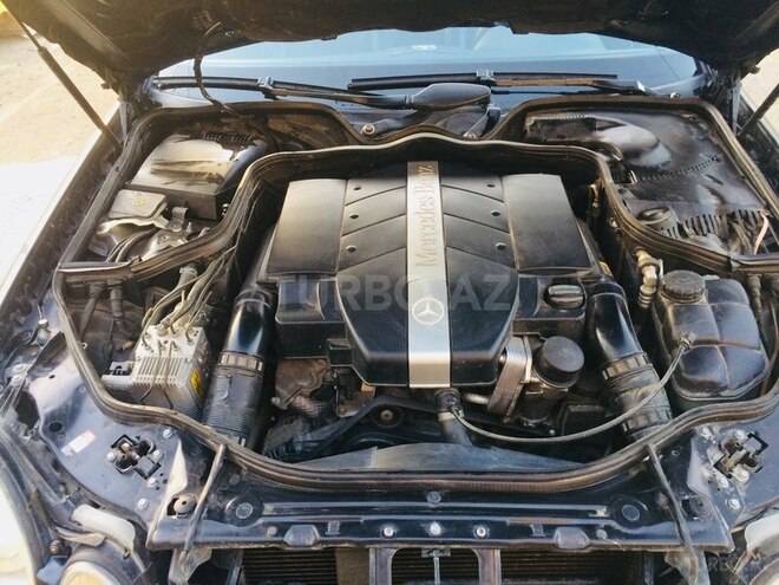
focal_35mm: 29
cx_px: 390
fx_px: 653
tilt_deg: -38.1
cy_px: 292
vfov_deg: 48.2
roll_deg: -0.3
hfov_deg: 61.7
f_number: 2.2
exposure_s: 1/33
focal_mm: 4.15
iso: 50
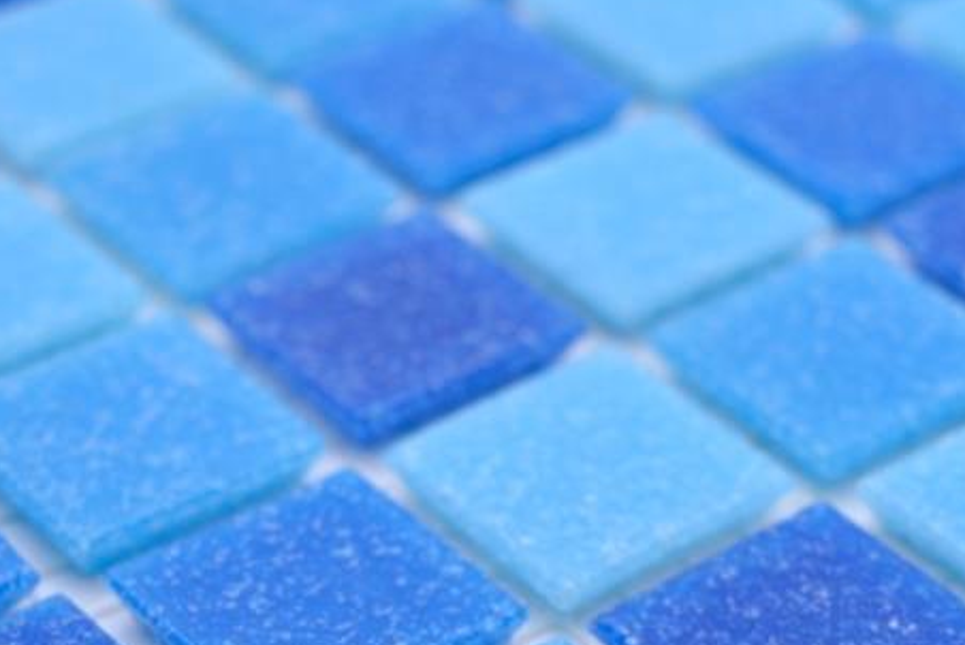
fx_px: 3460
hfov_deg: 15.9
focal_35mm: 129
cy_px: 706
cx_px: 598
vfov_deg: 10.5
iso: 160
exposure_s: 1/125
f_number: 5.6
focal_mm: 38
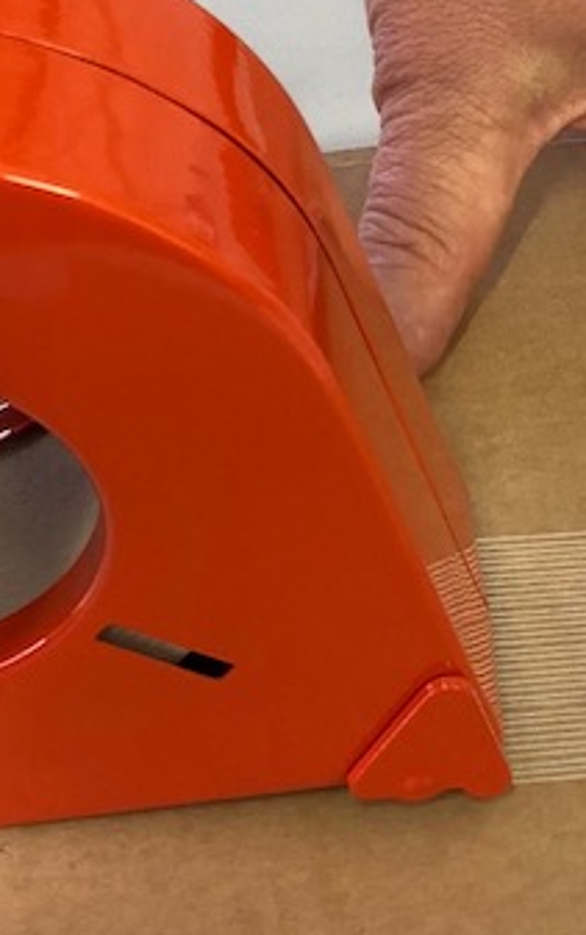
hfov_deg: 14.2
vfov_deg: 22.1
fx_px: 2348
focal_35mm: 92
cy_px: 105
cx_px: 419
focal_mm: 3.99
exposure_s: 1/17
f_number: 1.8
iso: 50
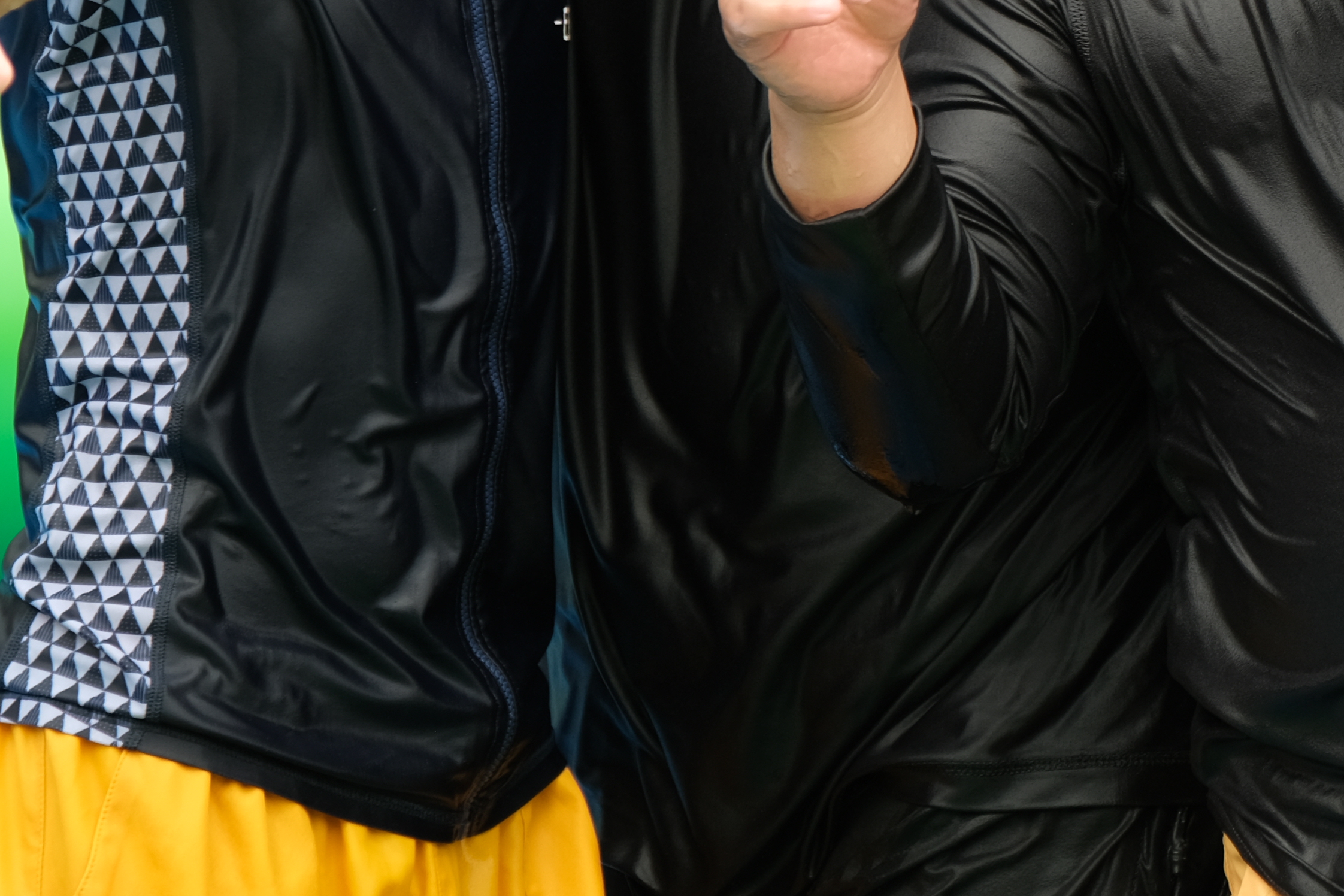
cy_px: -349
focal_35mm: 292
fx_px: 10900
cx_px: 1423
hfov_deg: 7.0
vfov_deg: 4.7
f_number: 3.2
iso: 200
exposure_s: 1/640
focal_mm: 70
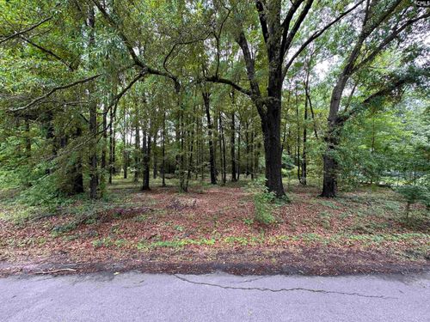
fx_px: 174
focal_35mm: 14
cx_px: 215
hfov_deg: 102.1
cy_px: 161
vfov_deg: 85.7
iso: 50
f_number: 2.2
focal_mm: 2.22
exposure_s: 1/99
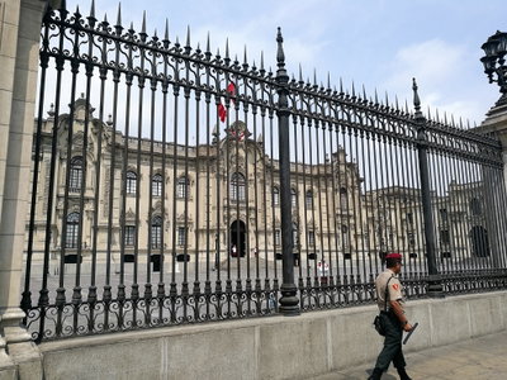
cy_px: 190
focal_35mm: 27
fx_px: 395
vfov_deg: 51.4
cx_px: 254
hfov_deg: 65.3
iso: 50
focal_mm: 4.5
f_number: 2.2
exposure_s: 1/1218
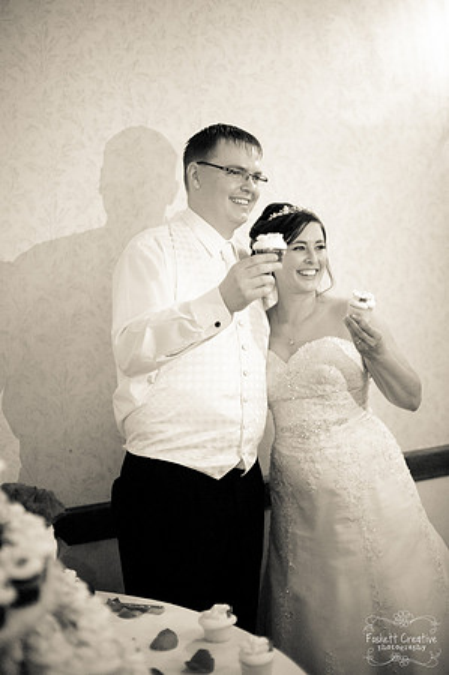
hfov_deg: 26.9
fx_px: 938
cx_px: 224
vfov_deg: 39.6
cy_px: 338
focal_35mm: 50
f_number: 1.4
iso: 4000
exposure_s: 1/80
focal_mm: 50
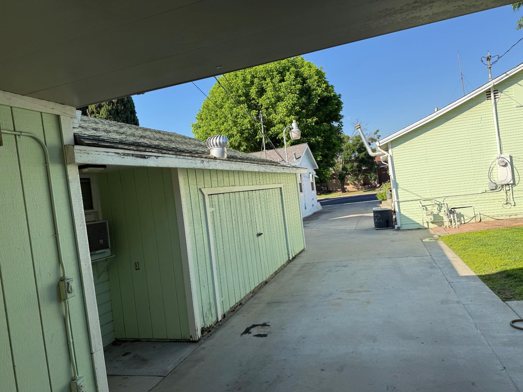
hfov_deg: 71.6
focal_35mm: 24
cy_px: 196
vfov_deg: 56.8
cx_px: 262
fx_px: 363
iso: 80
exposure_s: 1/1812
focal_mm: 6.76
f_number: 1.78
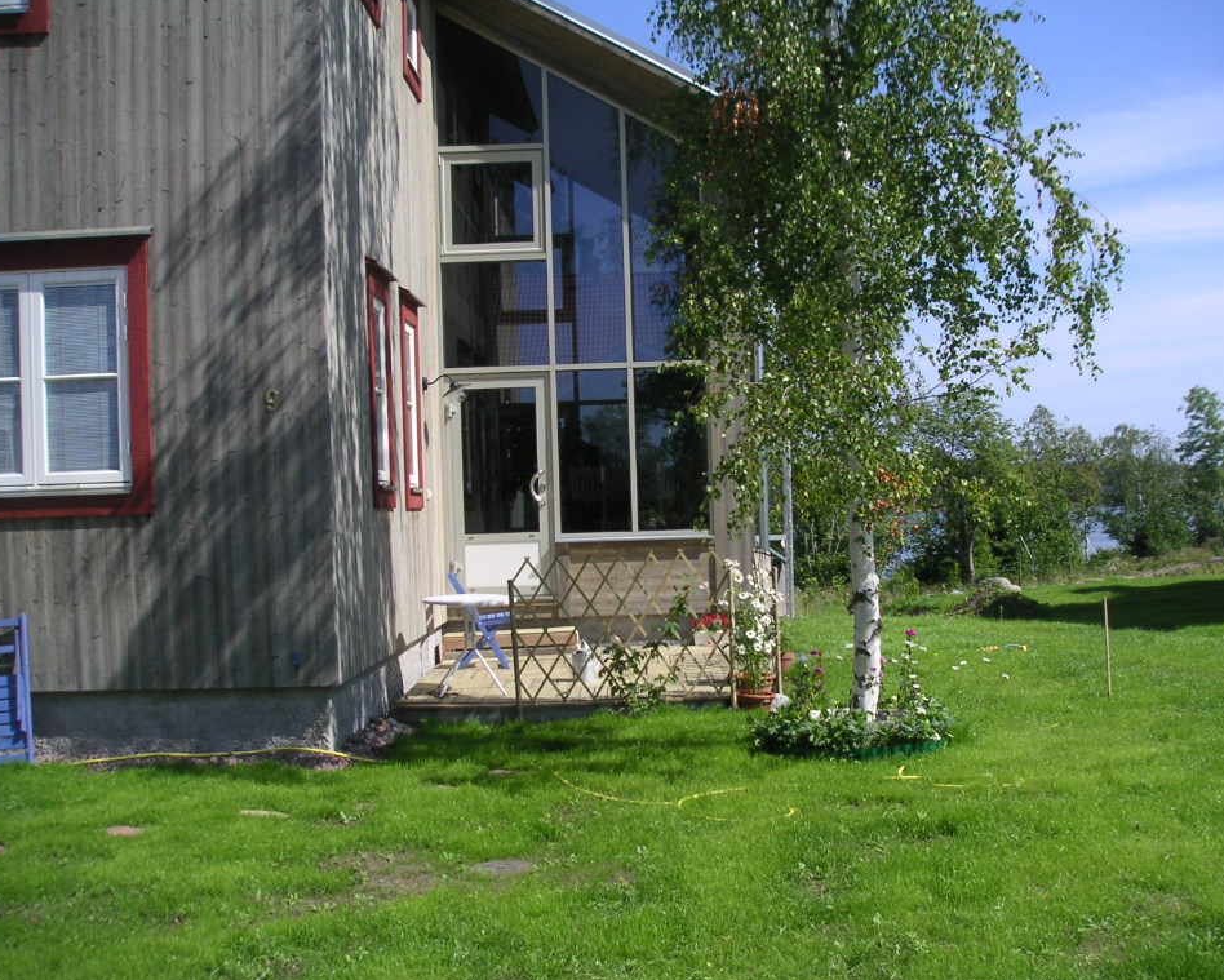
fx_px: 1413
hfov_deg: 46.8
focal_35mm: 39
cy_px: 491
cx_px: 644
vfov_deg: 38.2
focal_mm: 5.7
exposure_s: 1/180
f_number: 6.7
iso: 50
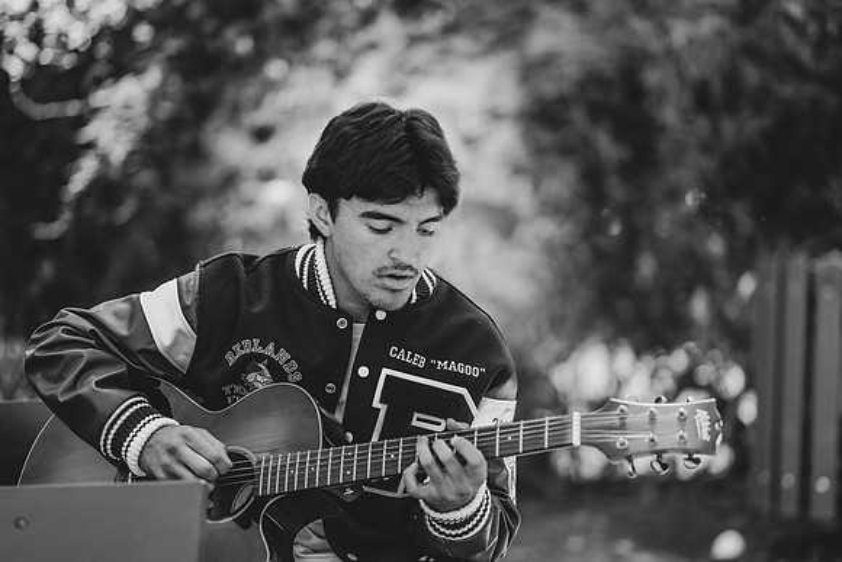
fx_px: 1988
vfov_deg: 16.1
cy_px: 281
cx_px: 421
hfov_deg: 23.9
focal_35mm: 85
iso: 100
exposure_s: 1/400
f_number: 1.8
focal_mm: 85
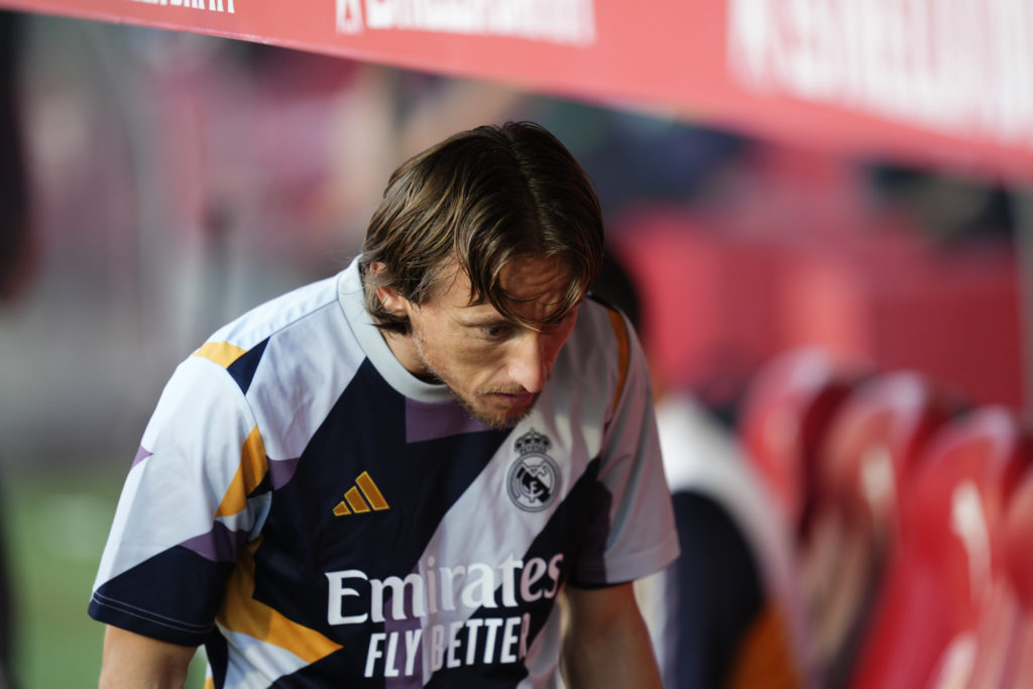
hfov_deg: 5.2
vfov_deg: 3.4
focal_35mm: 400
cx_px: 516
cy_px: 344
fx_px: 11479
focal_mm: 400
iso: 500
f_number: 2.8
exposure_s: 1/400
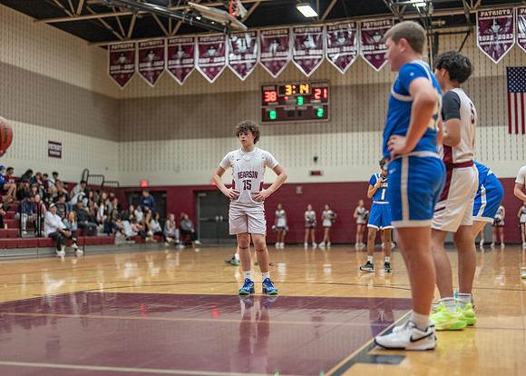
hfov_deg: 35.9
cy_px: 188
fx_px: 813
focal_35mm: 54
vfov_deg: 26.0
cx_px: 263
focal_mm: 50
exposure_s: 1/500
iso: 400
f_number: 1.2
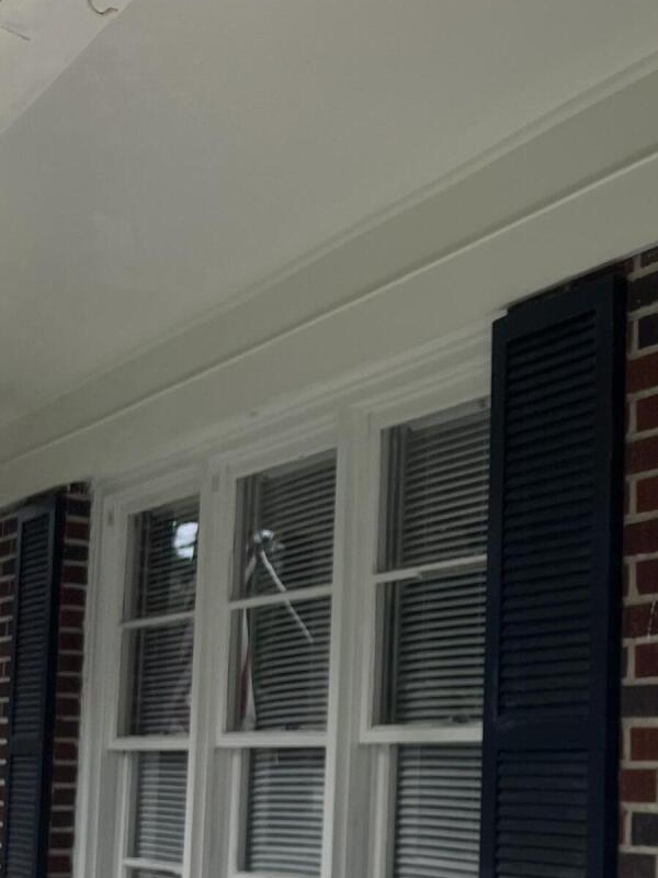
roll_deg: -0.5
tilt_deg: +3.8
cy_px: 609
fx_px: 1647
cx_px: 735
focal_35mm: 65
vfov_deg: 29.5
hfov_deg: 21.4
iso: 50
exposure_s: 1/4115
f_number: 1.5
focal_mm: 5.7
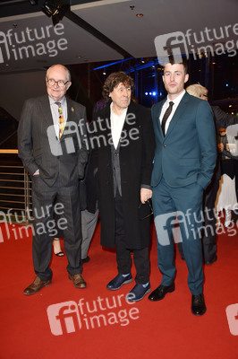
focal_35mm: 34
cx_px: 119
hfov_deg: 38.8
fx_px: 338
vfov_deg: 55.8
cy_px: 180
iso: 640
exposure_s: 1/160
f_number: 5.6
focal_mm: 34
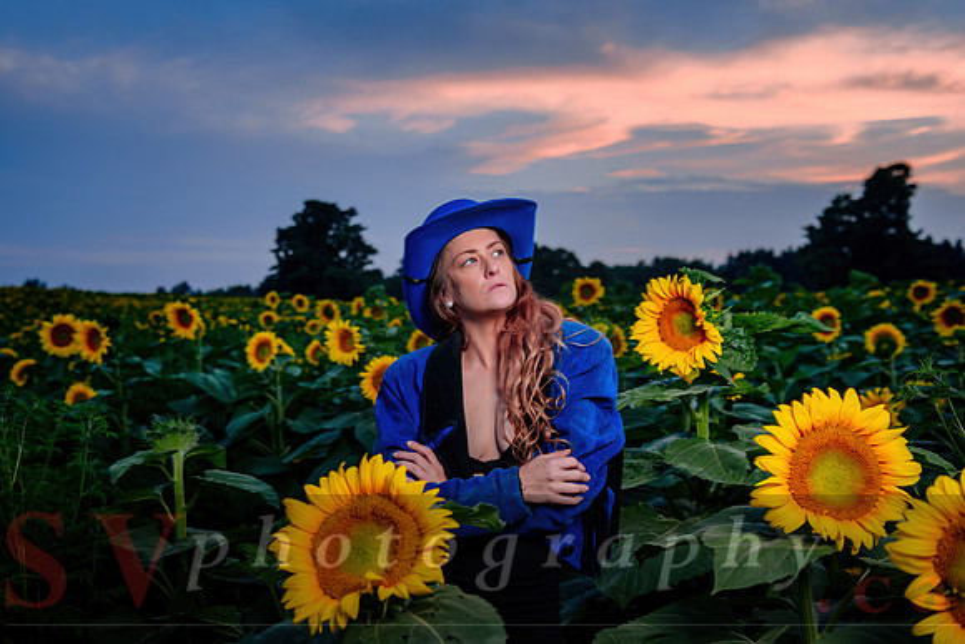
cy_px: 342
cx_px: 435
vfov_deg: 34.7
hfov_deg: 50.1
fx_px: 1031
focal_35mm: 38
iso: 64
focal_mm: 35
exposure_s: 1/60
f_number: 3.5
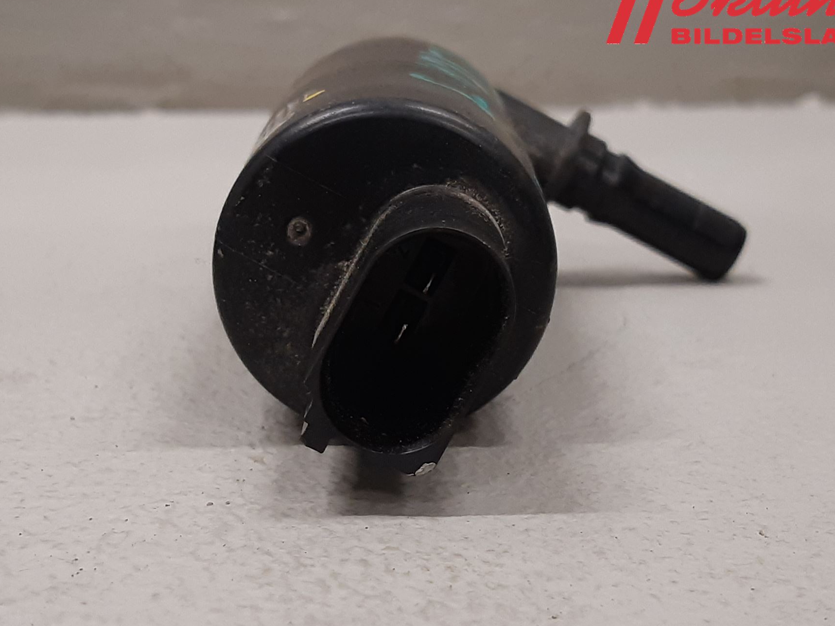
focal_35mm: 31
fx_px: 748
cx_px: 407
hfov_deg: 58.4
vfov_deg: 45.4
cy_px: 335
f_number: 1.7
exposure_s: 1/50
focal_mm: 3.93
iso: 125
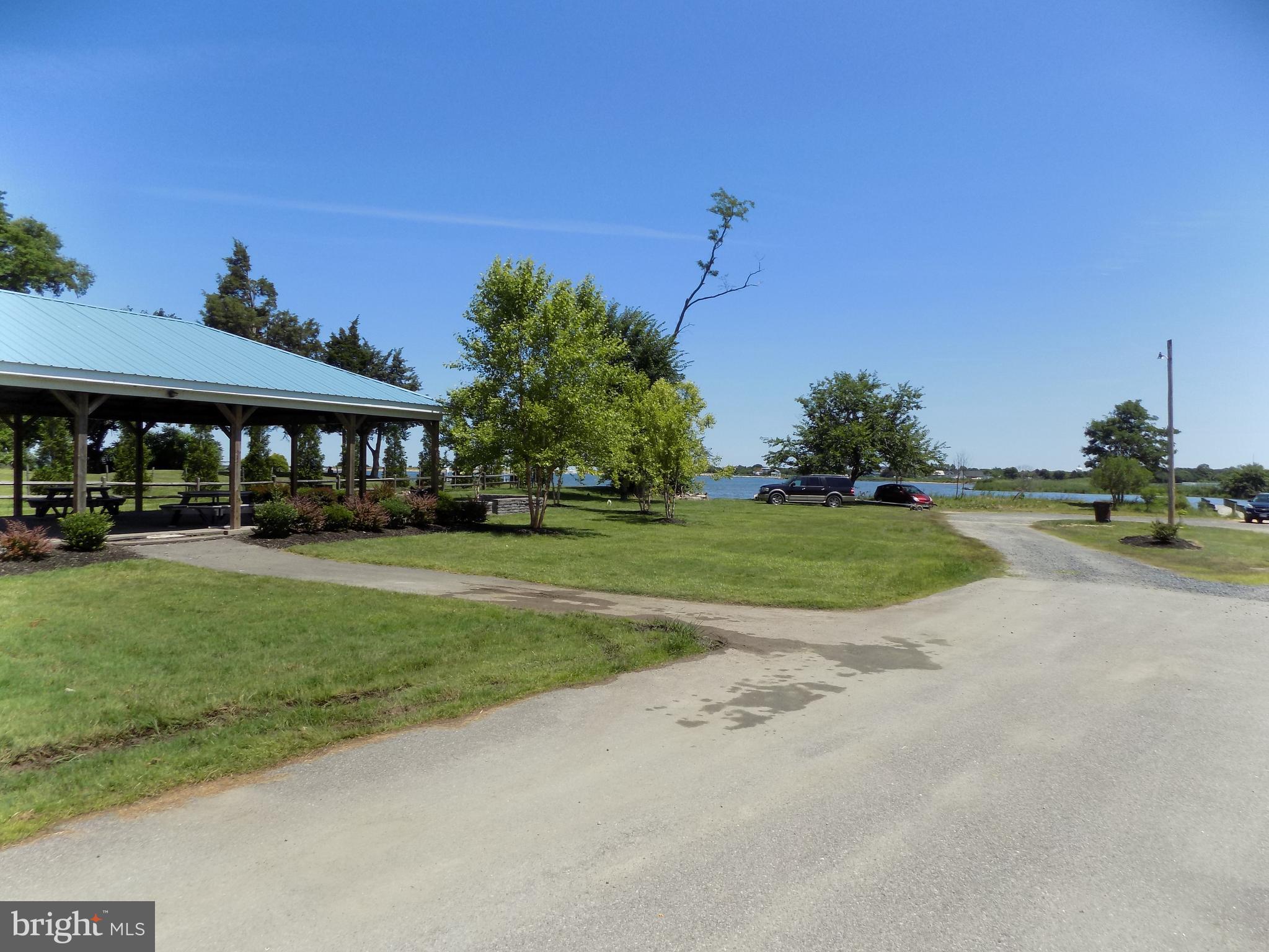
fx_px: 843
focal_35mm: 23
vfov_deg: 58.9
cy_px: 476
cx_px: 634
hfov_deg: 73.9
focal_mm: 4
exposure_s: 1/1250
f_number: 3.1
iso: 80
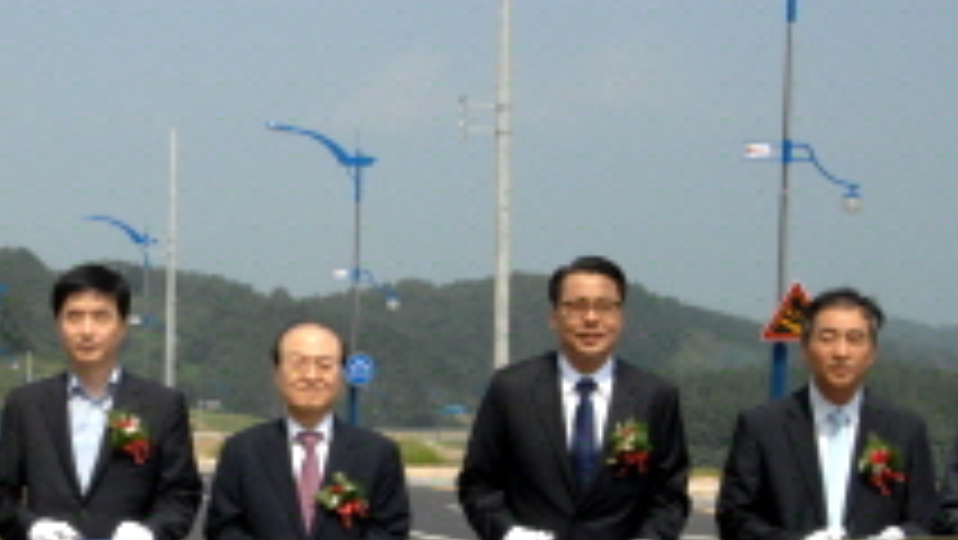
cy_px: 360
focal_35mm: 92
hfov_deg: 22.4
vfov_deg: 13.1
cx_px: 45
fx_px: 2344
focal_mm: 25
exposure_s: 1/350
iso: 400
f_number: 9.5
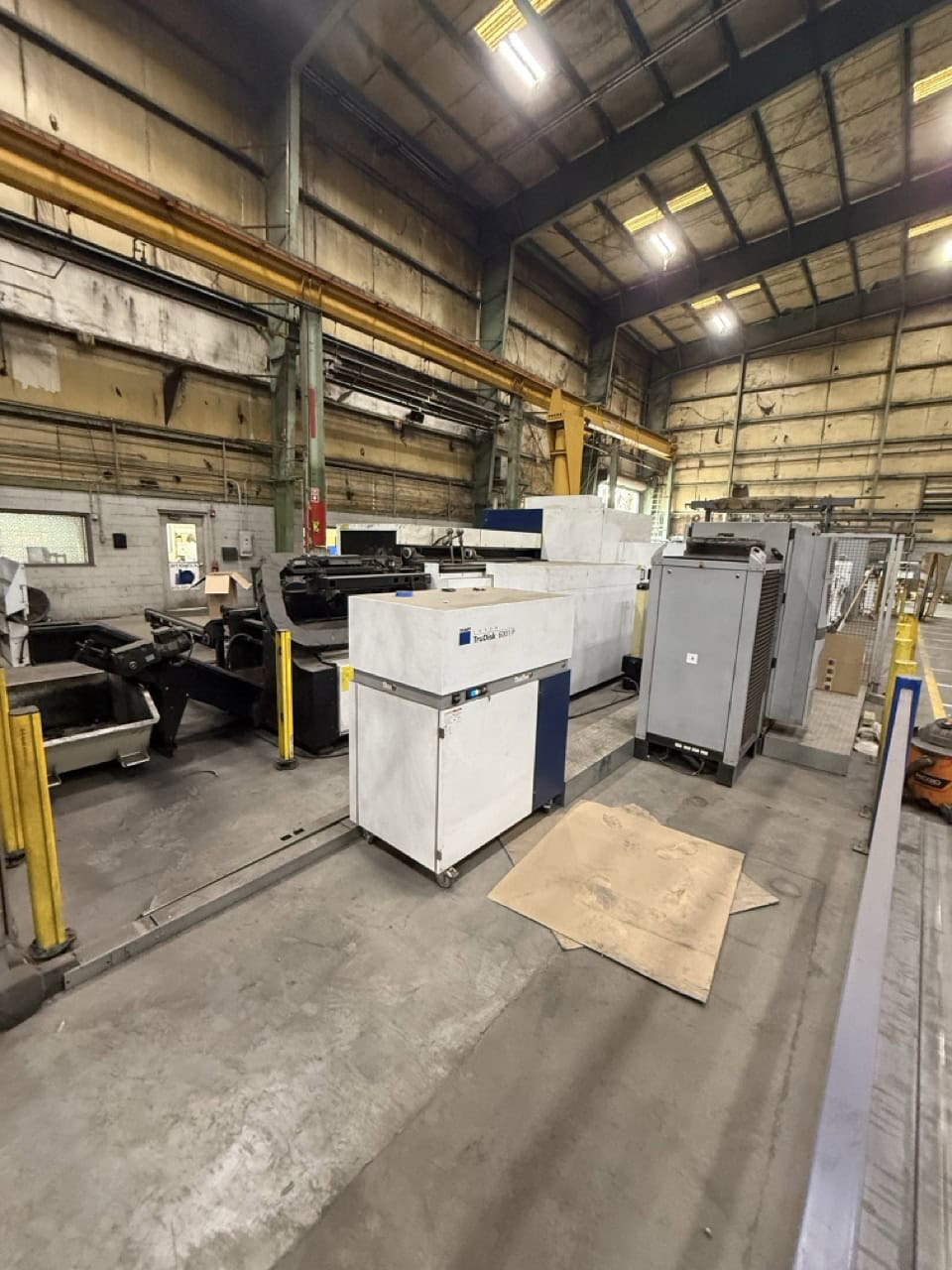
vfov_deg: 102.1
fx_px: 513
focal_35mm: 14
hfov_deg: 85.7
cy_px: 635
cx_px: 476
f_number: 2.2
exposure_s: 1/60
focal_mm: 2.2
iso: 400
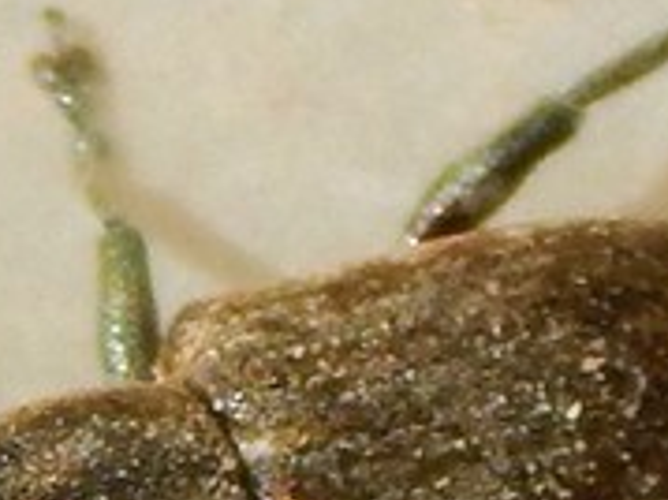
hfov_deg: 2.9
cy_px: 500
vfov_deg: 2.2
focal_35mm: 673
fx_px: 12978
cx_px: 405
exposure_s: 1/1500
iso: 125
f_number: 4.9
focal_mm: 25.3
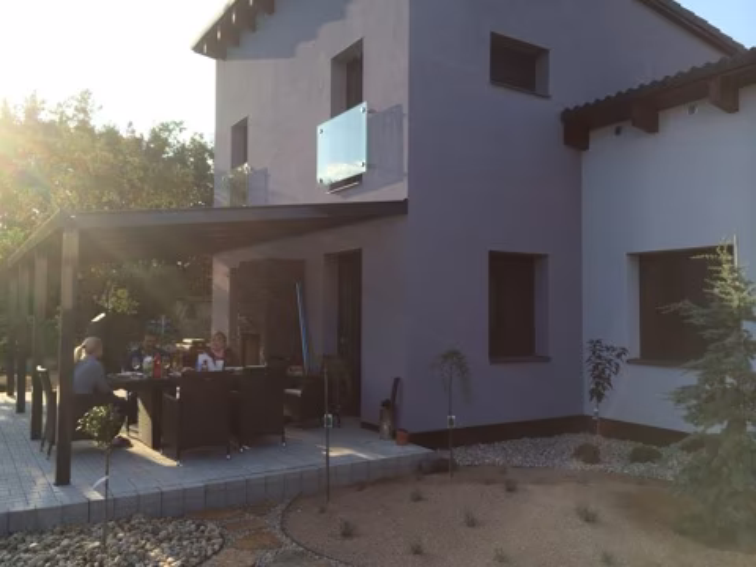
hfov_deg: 60.0
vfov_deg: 46.8
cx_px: 378
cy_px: 284
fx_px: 655
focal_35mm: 30
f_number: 2.2
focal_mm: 4.12
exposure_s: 1/977
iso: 32
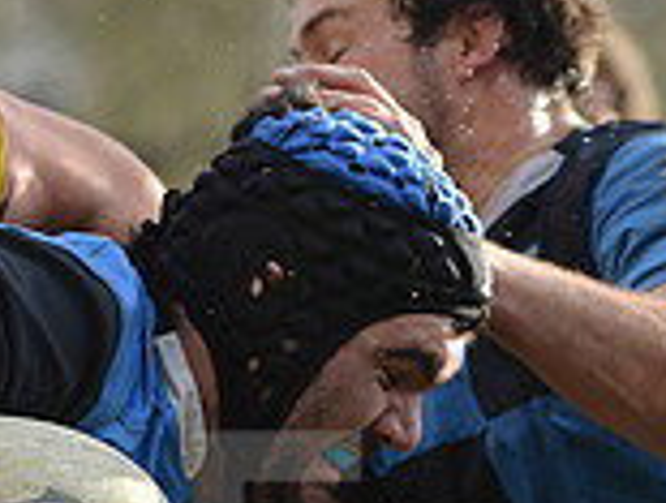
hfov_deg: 5.5
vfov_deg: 4.2
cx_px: 4
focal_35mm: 359
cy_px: 561
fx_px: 6923
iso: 320
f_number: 2.8
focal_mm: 100
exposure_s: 1/800
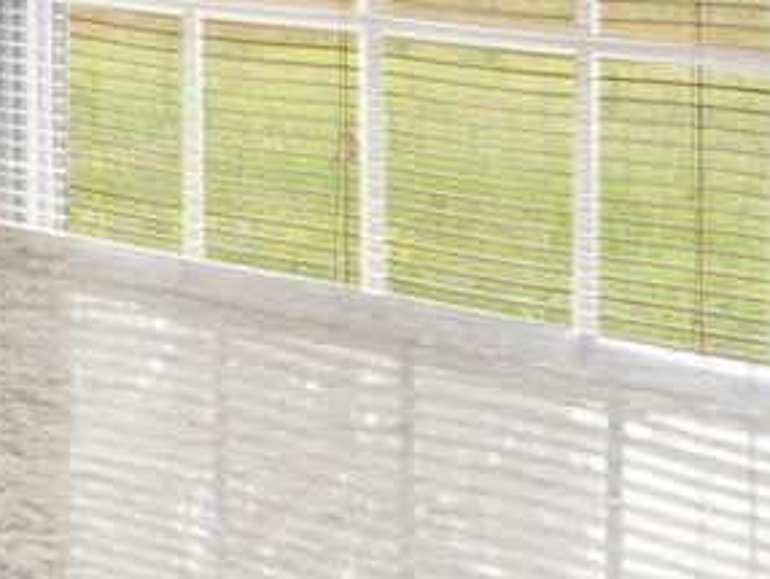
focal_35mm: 126
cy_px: -277
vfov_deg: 11.3
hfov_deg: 13.9
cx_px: -614
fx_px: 2805
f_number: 9
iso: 250
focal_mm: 10
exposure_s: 1/4
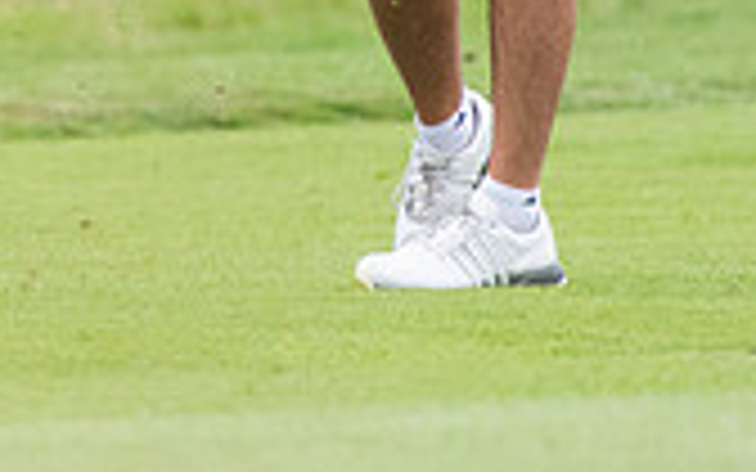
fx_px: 45554
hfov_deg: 1.0
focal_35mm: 2211
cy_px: -389
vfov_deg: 0.6
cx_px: -99
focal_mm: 420
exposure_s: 1/1600
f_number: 5.6
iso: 1600
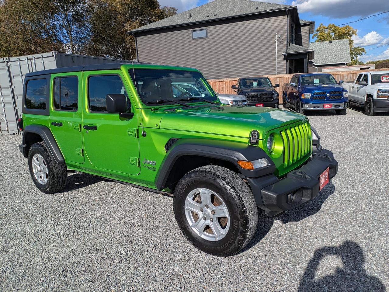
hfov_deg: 69.4
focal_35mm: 25
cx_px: 194
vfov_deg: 54.9
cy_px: 146
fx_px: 281
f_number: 1.89
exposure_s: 1/4444
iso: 50
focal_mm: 5.43
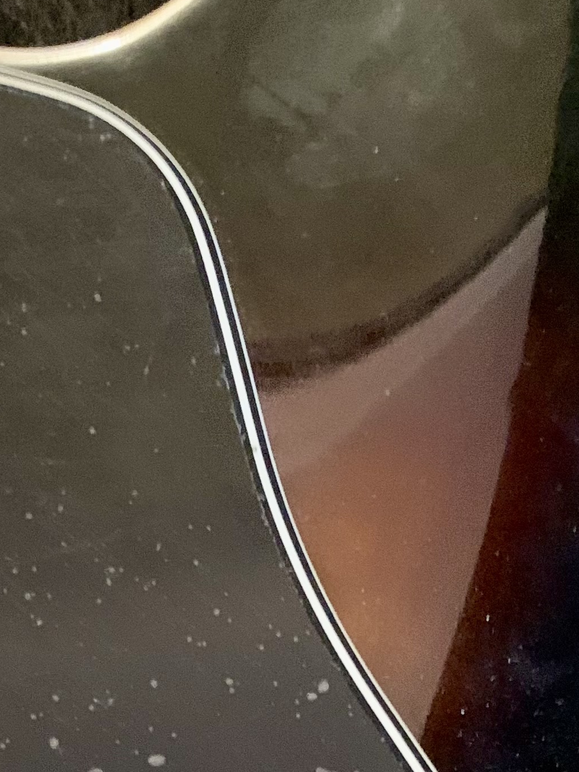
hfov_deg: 19.1
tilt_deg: -82.9
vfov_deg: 23.9
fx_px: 1717
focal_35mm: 77
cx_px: 344
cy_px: 817
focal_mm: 4.25
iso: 800
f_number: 1.8
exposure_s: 1/24
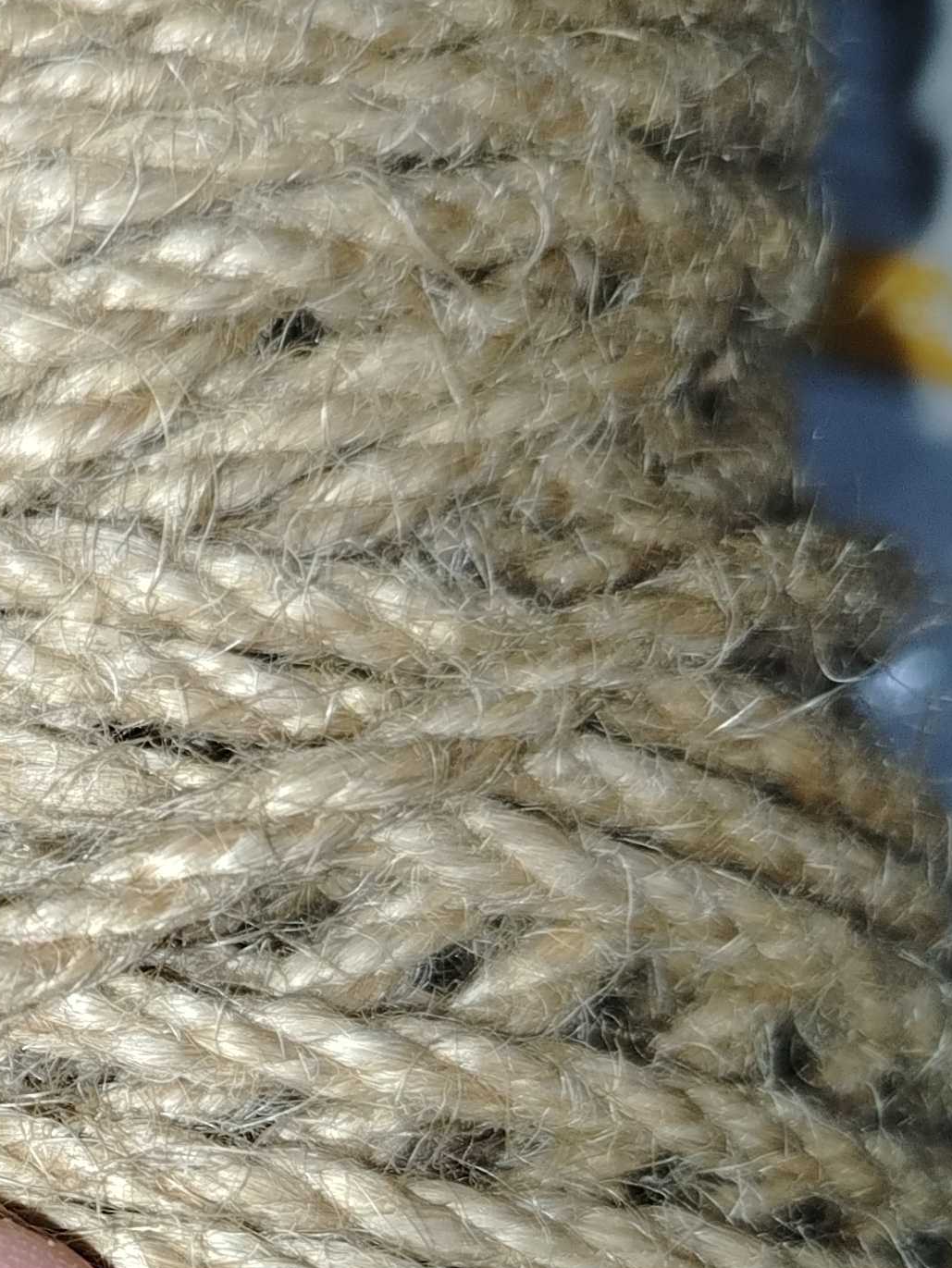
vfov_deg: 26.7
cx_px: -337
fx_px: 2566
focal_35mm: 70
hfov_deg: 19.2
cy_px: 1162
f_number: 1.75
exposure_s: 1/50
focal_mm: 5.25
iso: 534
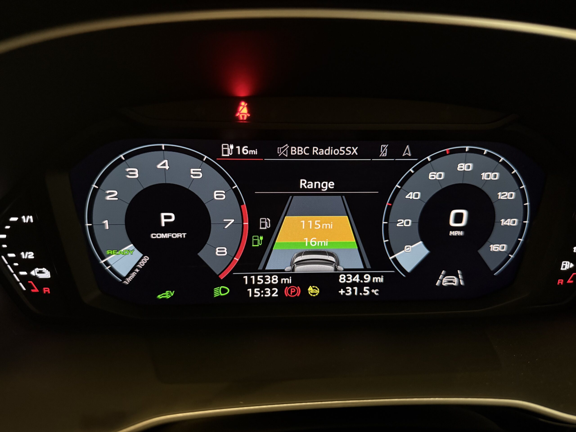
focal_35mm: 24
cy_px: 216
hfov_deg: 71.6
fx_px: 399
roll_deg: -1.3
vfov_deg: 56.8
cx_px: 288
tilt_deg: -22.2
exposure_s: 1/28
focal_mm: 6.76
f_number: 1.78
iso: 1000
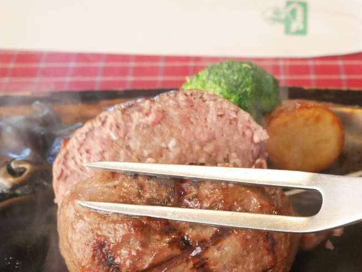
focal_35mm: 96
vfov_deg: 15.3
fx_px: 1004
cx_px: 240
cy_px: 66
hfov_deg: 20.4
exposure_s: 1/60
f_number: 5.3
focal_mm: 26
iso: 1250
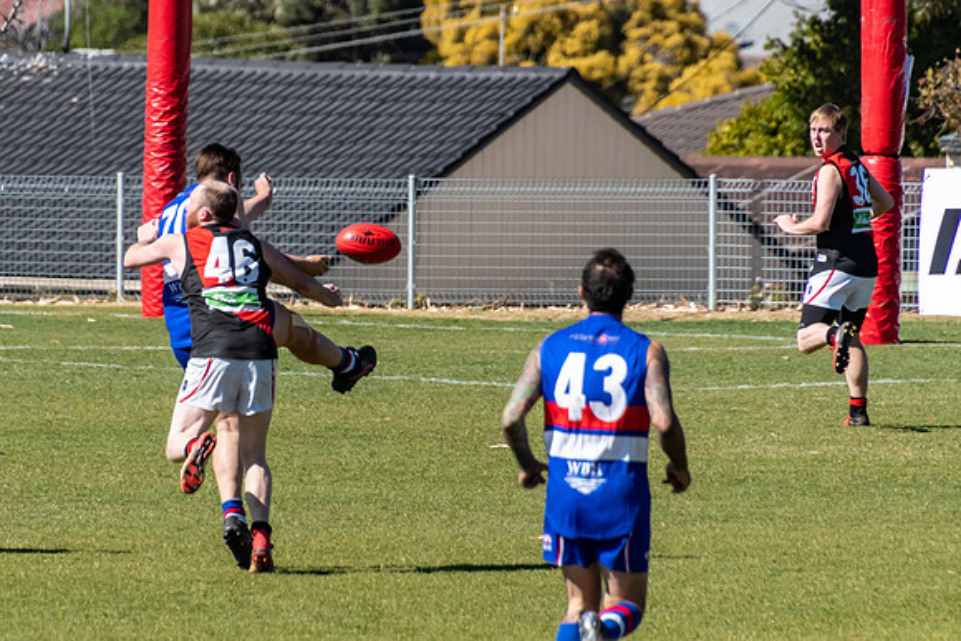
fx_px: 20340
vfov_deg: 1.8
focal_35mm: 762
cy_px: 300
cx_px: 365
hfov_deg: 2.7
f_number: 8
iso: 800
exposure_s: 1/2000
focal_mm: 400
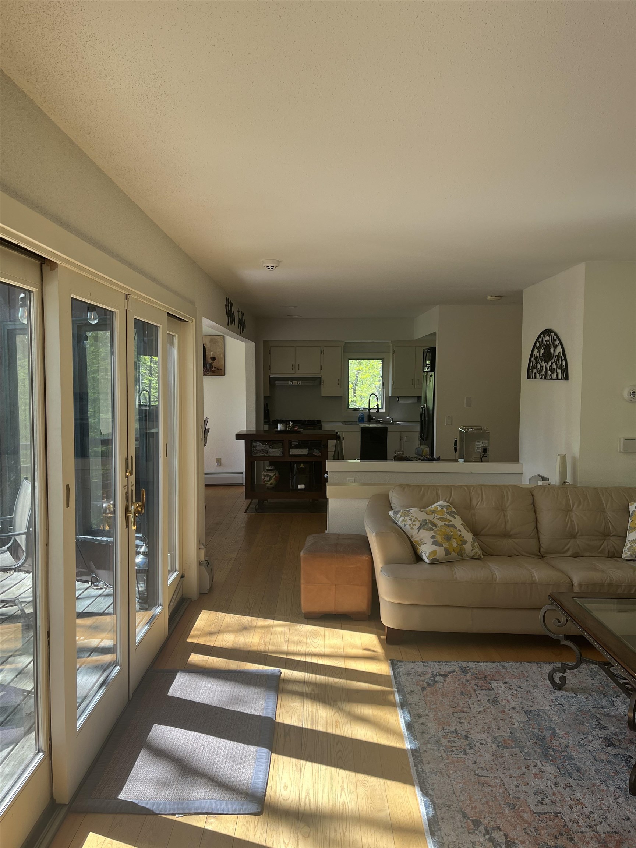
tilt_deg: -4.1
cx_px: 318
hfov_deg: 53.1
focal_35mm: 26
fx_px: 637
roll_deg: +0.7
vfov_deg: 67.3
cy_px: 424
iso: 40
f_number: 1.6
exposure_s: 1/266
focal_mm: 5.1
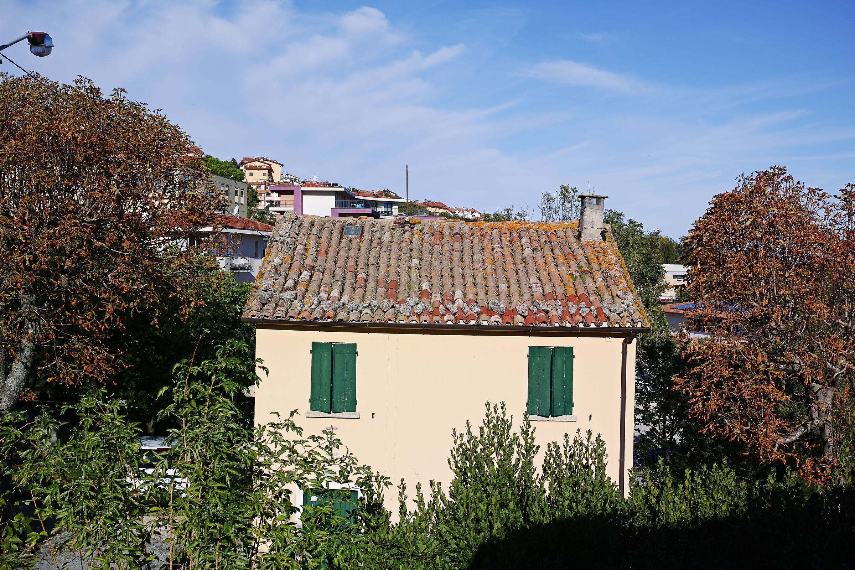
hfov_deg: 43.6
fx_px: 1069
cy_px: 285
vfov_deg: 29.9
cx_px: 428
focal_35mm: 45
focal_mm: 30
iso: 100
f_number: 5.6
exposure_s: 1/800
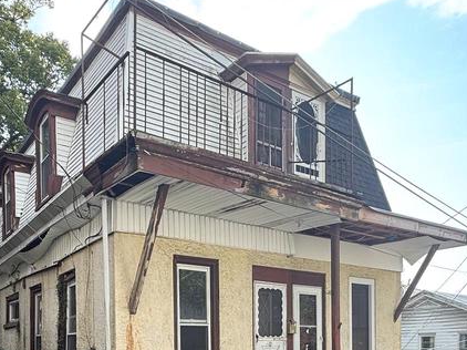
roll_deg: +0.5
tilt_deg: -1.4
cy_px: 360
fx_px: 458
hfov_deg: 53.3
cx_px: 170
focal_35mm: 34
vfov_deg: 36.9
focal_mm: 2.22
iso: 50
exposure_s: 1/329
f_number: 2.2
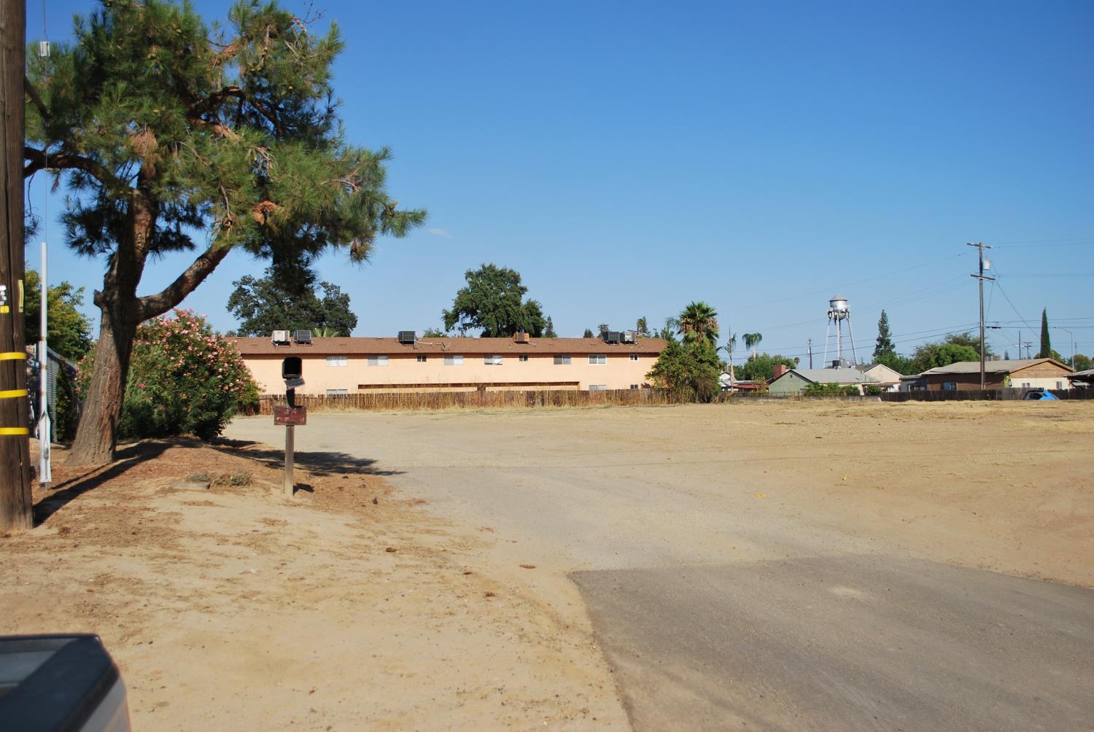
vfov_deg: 40.1
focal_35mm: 33
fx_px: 1004
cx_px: 547
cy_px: 366
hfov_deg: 57.2
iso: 100
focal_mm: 22
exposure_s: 1/1000
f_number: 4
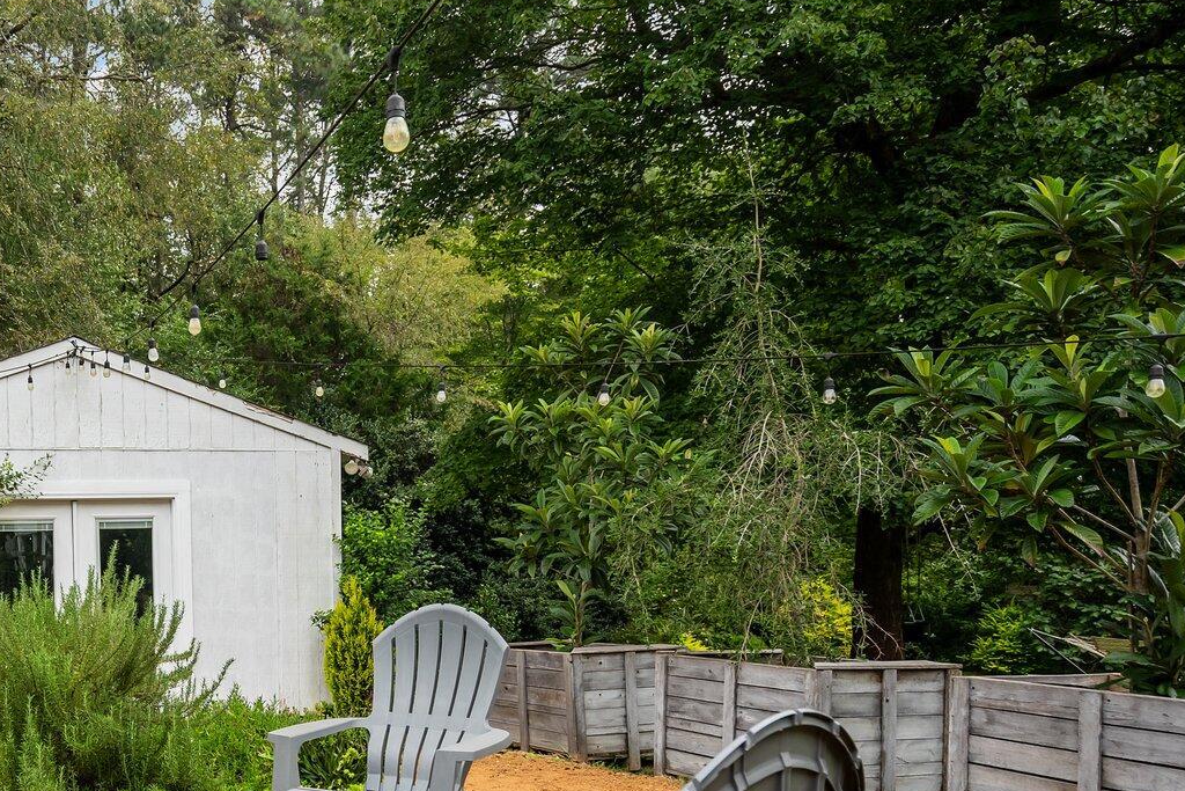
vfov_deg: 40.2
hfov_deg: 51.9
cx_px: 122
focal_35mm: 32
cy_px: 569
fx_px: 1053
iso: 1000
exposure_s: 1/200
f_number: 4
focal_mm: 16
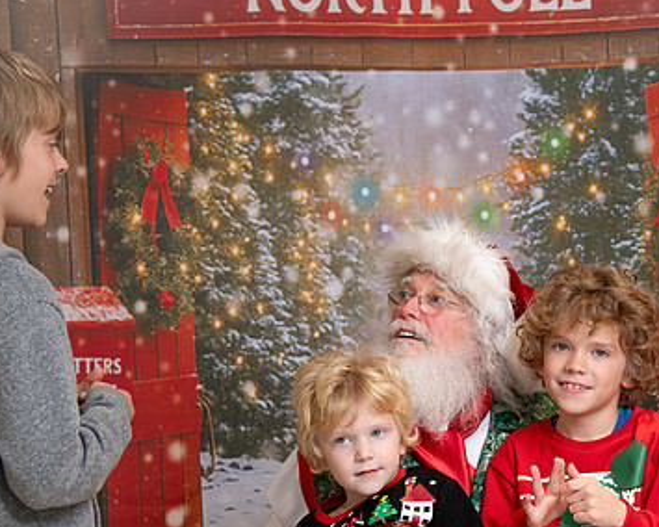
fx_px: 1736
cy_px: 353
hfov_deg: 21.4
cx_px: 466
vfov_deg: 17.2
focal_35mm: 89
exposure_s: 1/200
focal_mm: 58
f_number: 4.5
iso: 1250
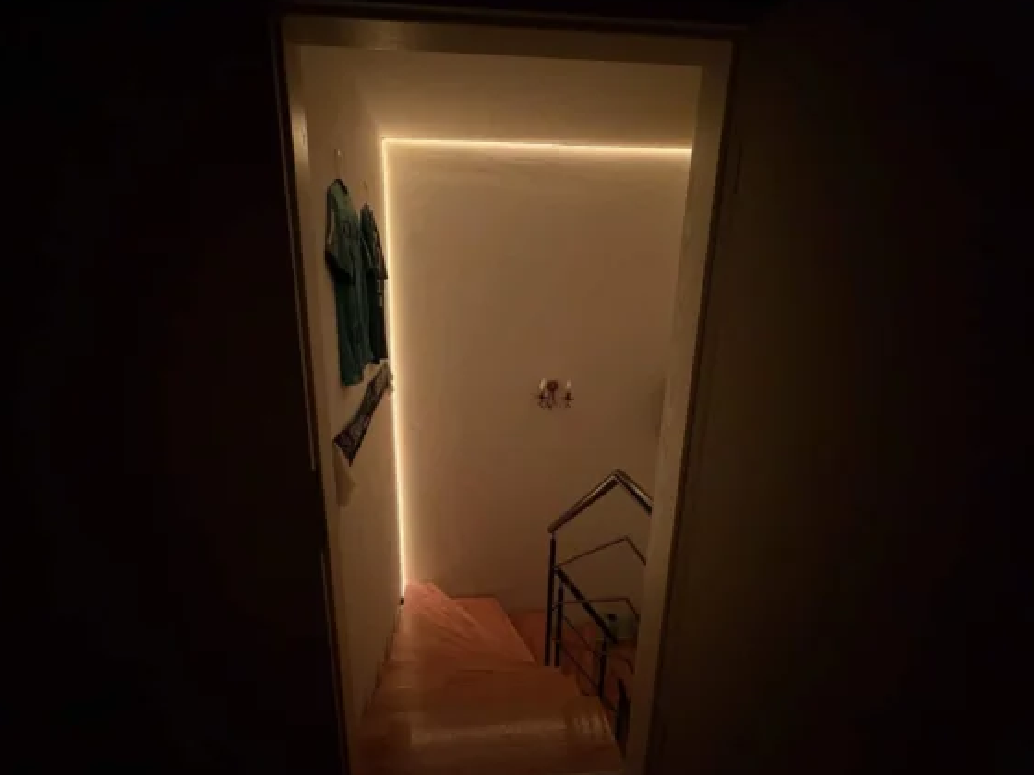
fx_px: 448
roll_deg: +0.0
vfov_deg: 81.7
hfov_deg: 98.1
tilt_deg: -14.4
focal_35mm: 15
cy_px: 388
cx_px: 486
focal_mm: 2.22
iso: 800
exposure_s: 1/60
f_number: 2.2
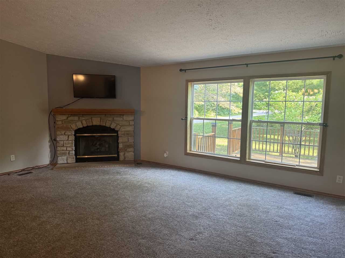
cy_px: 129
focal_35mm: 24
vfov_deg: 56.8
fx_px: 239
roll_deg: -0.5
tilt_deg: -7.0
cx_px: 172
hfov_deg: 71.6
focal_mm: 6.76
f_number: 1.78
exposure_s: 1/60
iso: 200
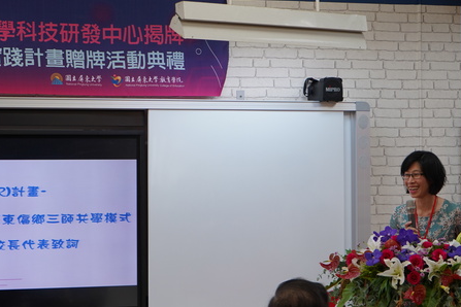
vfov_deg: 13.0
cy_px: 109
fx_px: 1344
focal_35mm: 105
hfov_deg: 19.4
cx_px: 150
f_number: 5.6
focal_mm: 67
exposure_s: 1/80
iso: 400
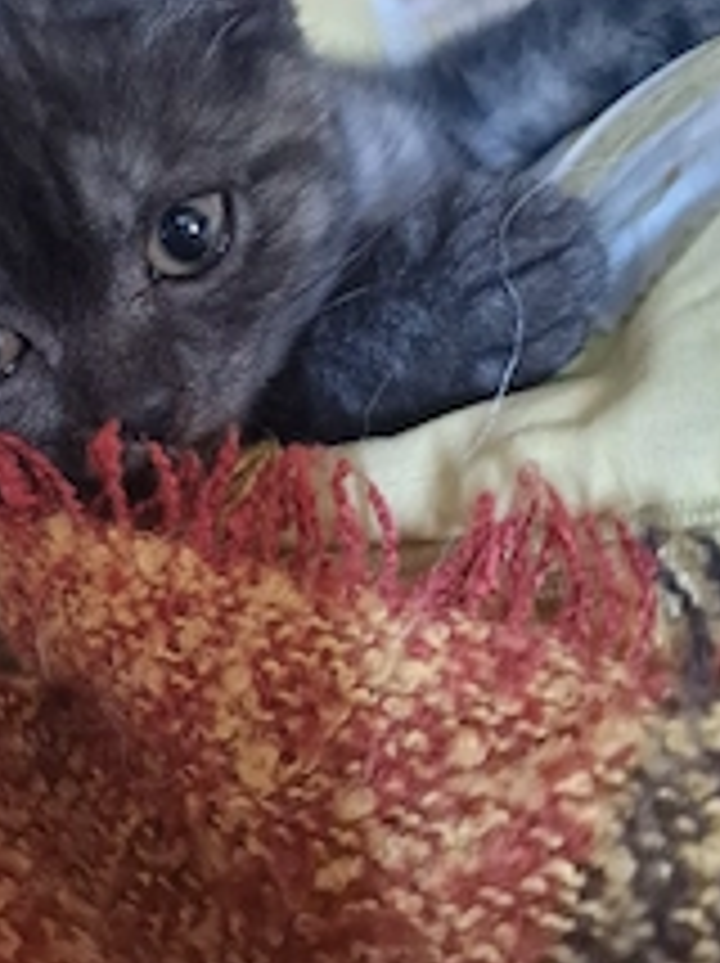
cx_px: 117
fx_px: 1195
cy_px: 450
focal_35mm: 43
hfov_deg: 32.4
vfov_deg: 43.9
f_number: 1.8
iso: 1250
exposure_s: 1/20
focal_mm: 6.4
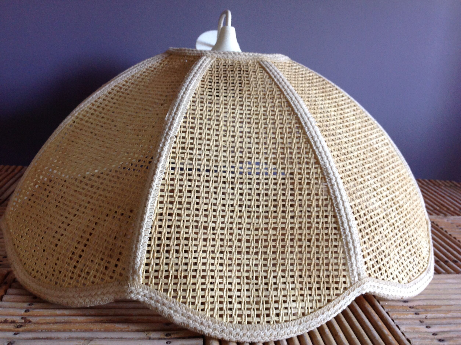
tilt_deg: -15.7
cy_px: 177
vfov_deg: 39.7
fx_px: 479
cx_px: 229
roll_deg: -3.3
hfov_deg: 51.4
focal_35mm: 36
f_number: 2.4
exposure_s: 1/15
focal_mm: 4.28
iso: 100
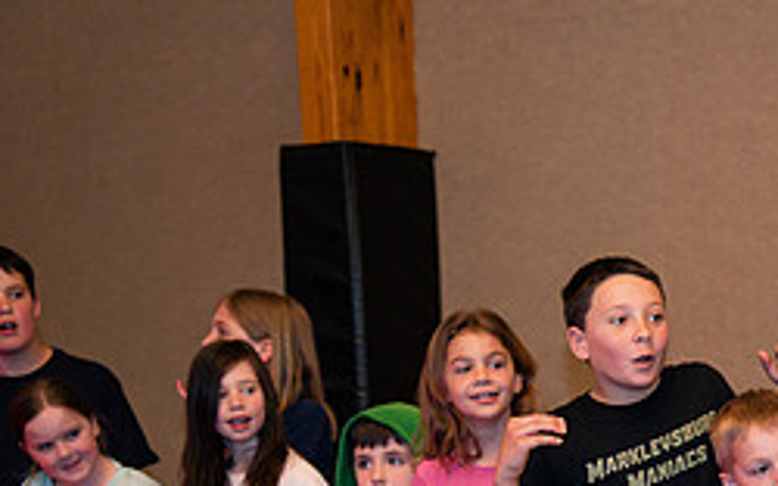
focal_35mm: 130
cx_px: 896
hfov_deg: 15.6
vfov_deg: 9.9
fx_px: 2755
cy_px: 578
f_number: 2.8
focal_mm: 55
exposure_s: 1/250
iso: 800
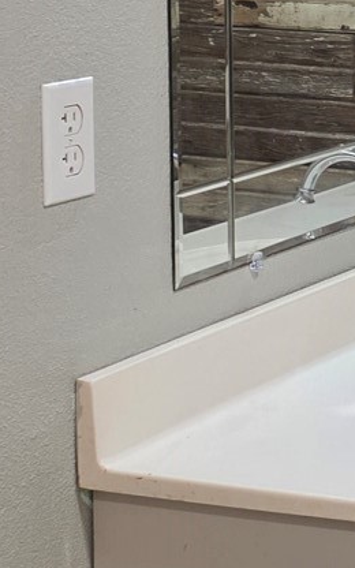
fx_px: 1858
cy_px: 34
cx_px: 883
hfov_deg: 9.6
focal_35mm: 120
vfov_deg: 17.1
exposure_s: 1/55
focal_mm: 6.3
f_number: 1.7
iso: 100
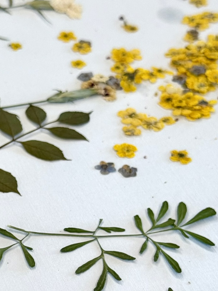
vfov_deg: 18.6
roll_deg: -3.2
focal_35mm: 105
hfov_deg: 14.0
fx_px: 882
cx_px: 57
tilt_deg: -42.3
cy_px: 226
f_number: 1.78
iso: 50
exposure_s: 1/60
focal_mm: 6.76
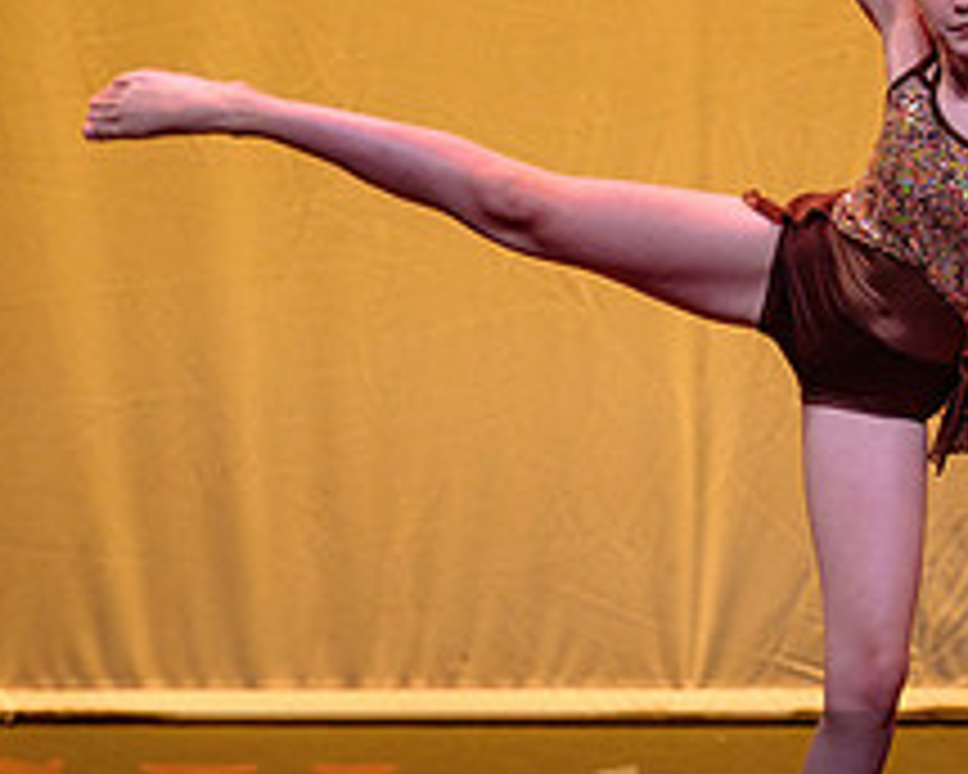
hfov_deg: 3.2
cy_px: 346
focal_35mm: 596
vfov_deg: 2.6
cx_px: 973
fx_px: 17075
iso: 1250
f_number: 2.8
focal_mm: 200
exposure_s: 1/500
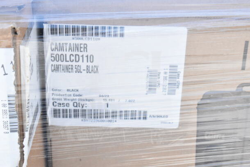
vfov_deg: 16.6
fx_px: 573
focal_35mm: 82
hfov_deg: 24.6
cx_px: 125
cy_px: 84
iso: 1600
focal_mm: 55
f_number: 10
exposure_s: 1/400
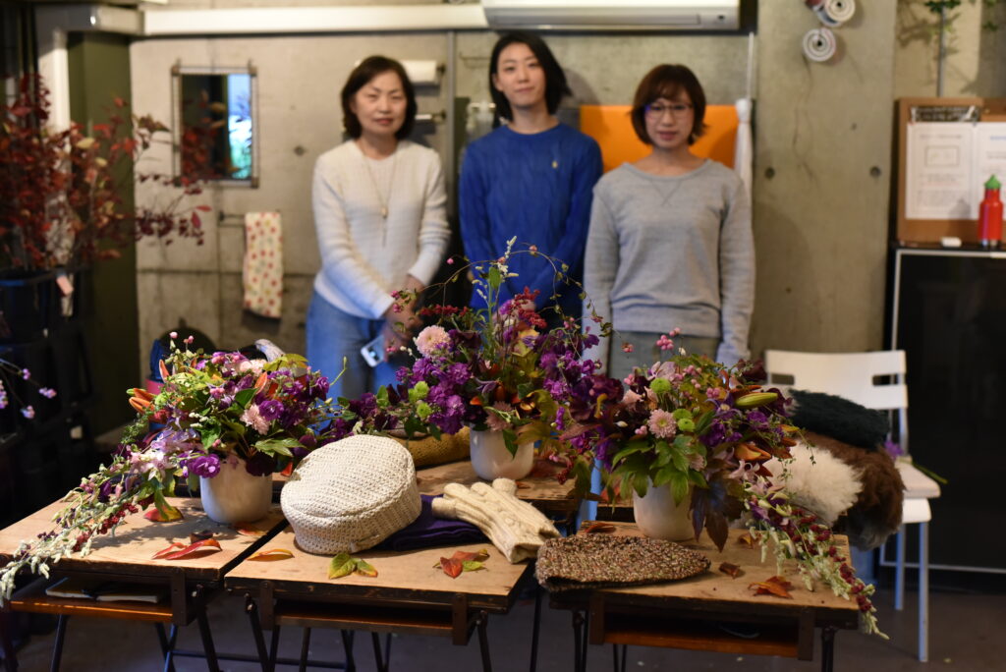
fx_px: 1398
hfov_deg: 39.6
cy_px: 336
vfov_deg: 27.0
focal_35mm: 50
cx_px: 503
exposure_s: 1/160
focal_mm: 50
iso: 3200
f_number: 3.2
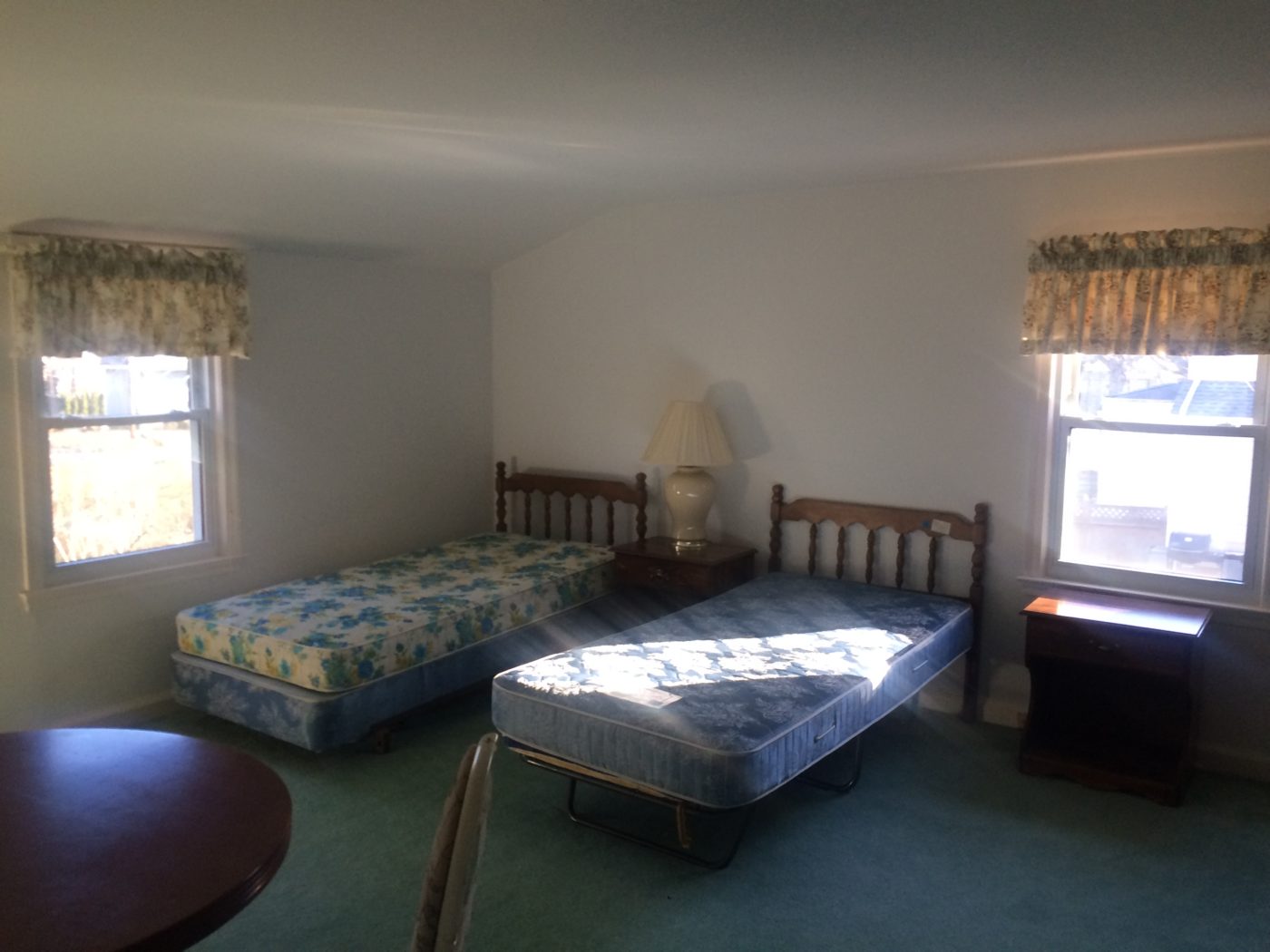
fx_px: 1064
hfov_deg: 61.7
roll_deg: +1.6
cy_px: 476
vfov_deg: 48.2
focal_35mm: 29
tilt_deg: -0.5
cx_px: 635
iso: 40
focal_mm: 4.15
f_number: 2.2
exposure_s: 1/30
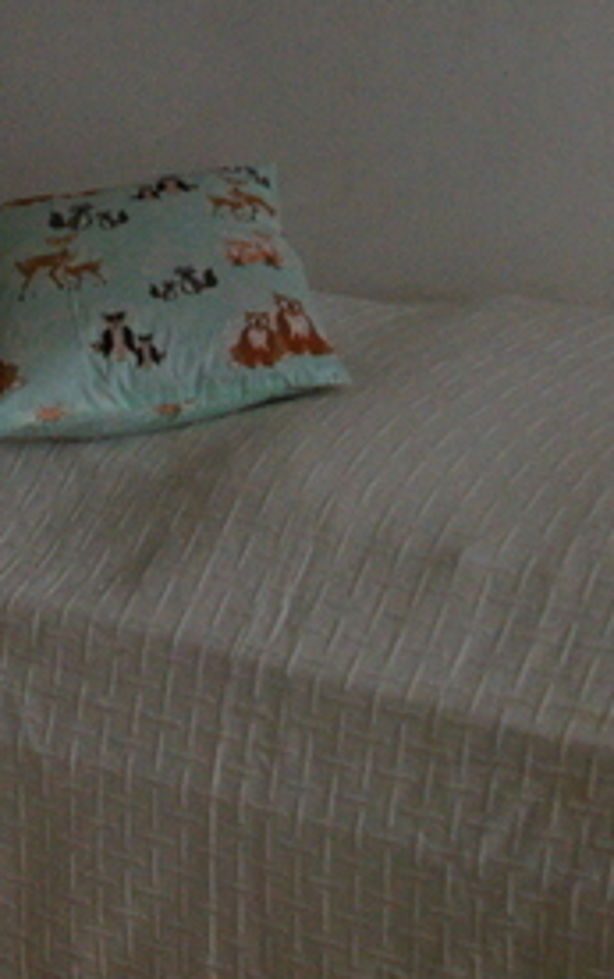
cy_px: 74
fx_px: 3179
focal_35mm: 119
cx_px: 16
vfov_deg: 17.2
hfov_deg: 10.9
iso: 1600
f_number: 5.6
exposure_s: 1/90
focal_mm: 28
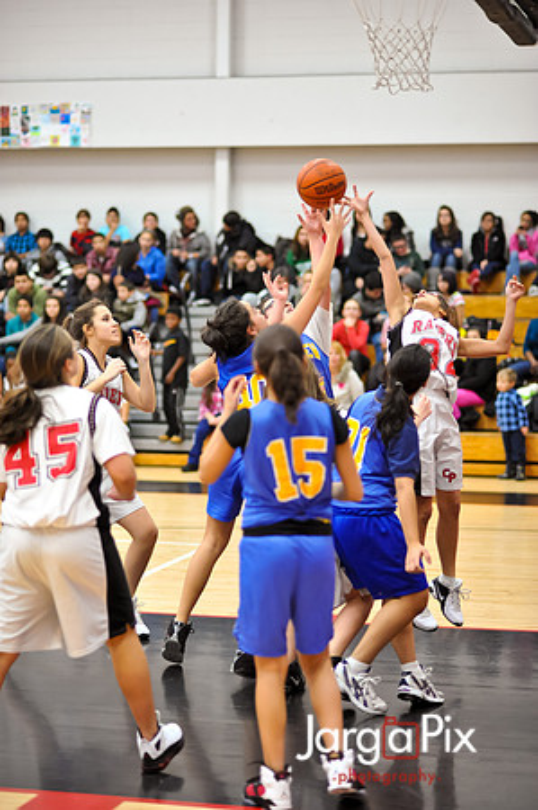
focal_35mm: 85
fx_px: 1910
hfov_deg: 16.0
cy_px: 405
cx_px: 269
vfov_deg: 23.9
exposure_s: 1/500
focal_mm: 85
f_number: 2
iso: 2800
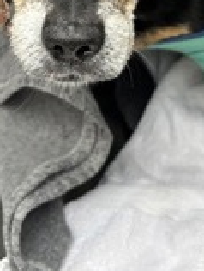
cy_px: -22
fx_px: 541
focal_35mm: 69
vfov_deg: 26.1
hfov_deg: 21.2
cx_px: 152
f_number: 1.6
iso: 40
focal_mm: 5.96
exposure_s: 1/121
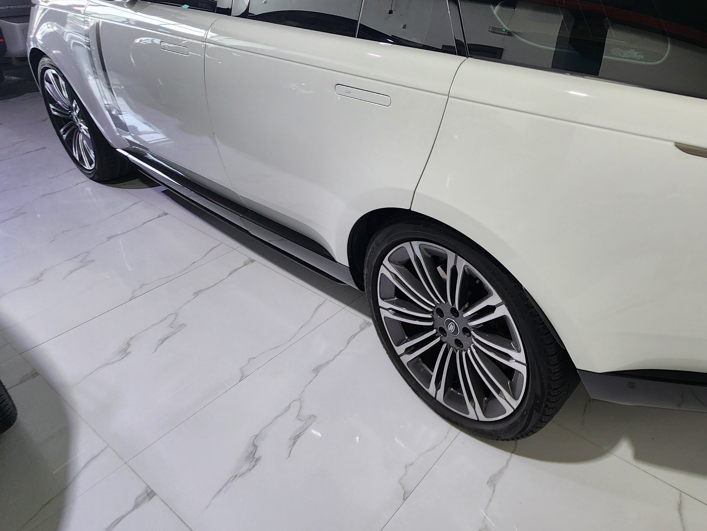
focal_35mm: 22
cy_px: 143
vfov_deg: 58.4
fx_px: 449
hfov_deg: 70.3
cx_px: 546
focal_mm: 2.2
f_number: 2.2
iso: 125
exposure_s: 1/50
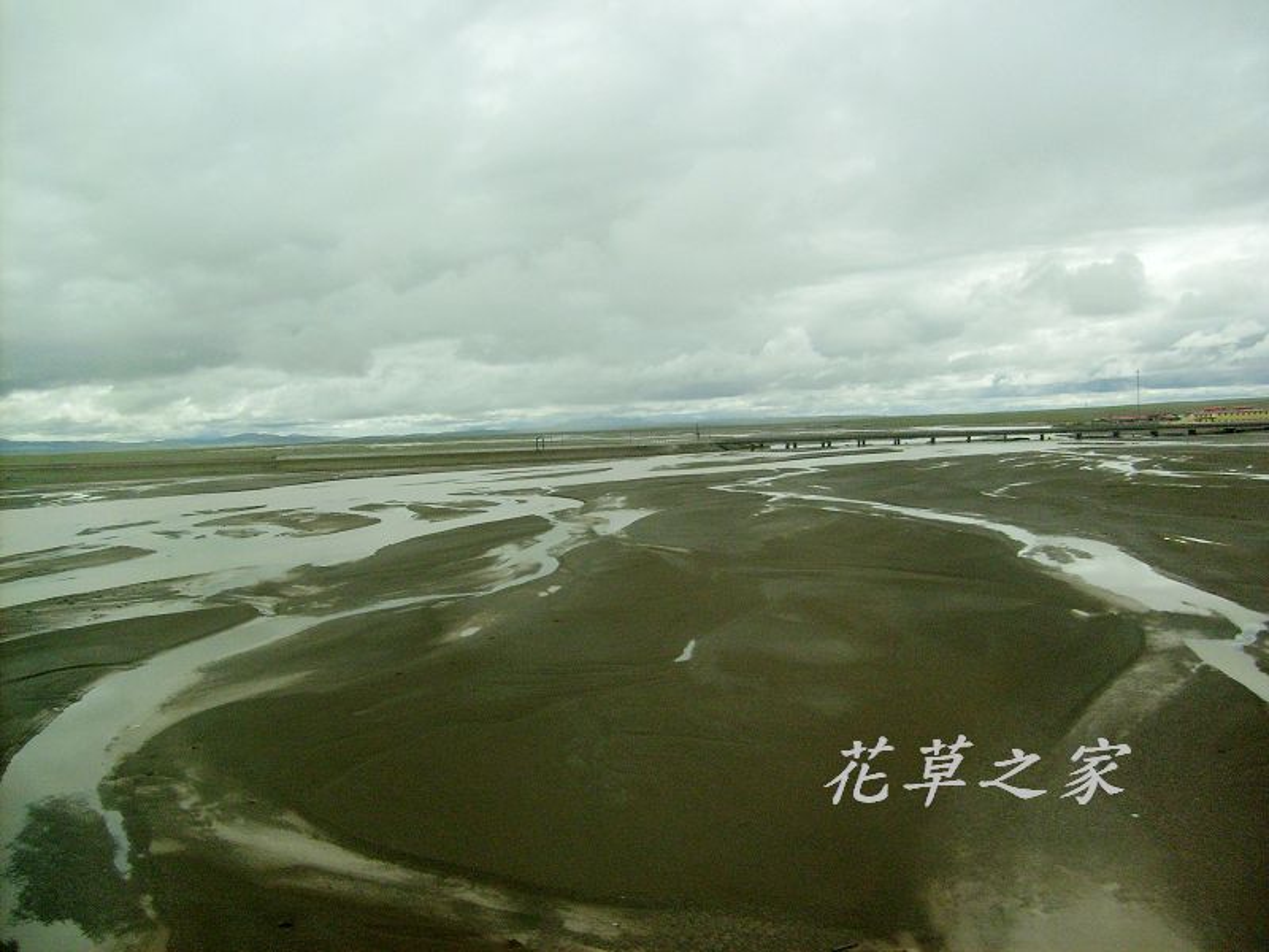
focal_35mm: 35
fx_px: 1283
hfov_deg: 52.6
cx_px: 634
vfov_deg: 40.7
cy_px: 476
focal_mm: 5.8
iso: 80
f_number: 7.1
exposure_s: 1/250
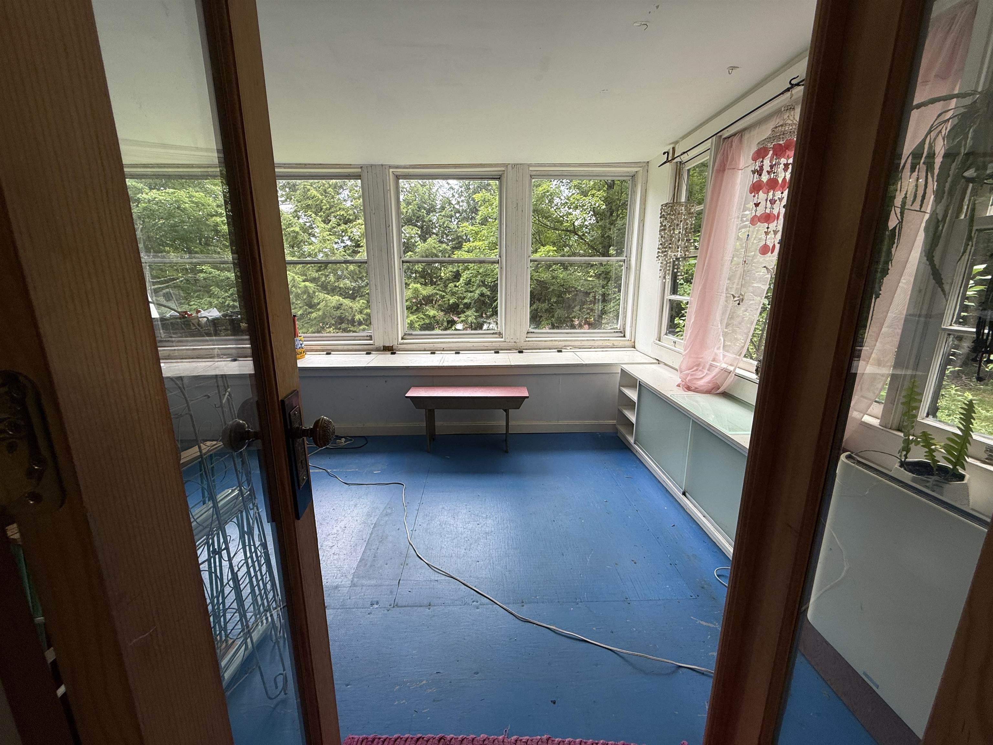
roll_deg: +0.0
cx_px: 496
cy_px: 372
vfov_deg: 85.7
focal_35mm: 14
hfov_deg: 102.1
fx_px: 402
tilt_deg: -13.3
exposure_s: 1/156
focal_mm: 2.22
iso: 50
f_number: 2.2
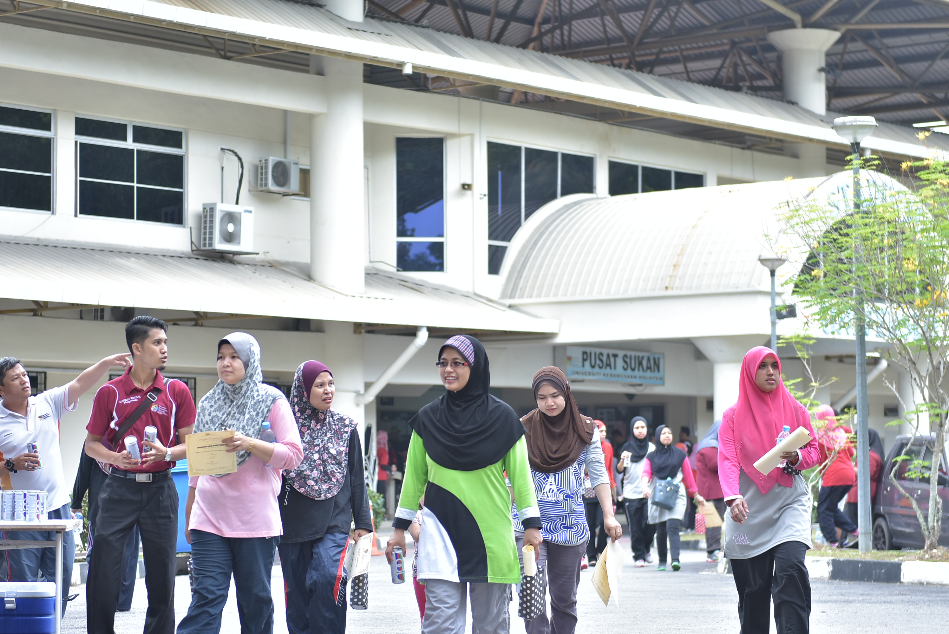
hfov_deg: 21.9
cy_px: 317
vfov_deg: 14.7
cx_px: 474
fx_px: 2453
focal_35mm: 93
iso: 400
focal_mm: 62
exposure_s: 1/500
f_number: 2.8
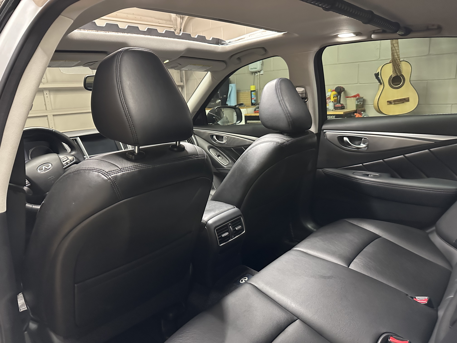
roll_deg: +2.3
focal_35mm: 24
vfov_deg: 56.8
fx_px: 317
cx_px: 228
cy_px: 172
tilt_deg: -13.1
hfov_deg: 71.6
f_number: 1.78
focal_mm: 6.86
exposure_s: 1/40
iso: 1000
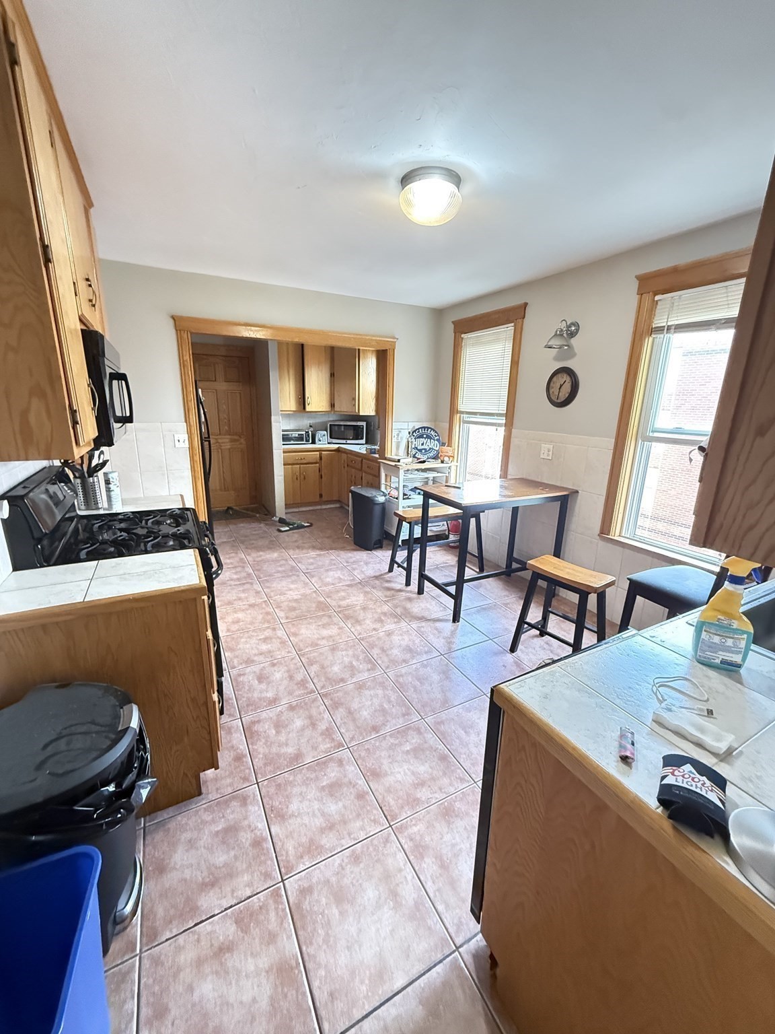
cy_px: 517
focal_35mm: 14
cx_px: 388
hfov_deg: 85.7
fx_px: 418
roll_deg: -2.0
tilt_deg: -15.7
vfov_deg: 102.1
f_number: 2.2
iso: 1000
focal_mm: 2.22
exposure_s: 1/60
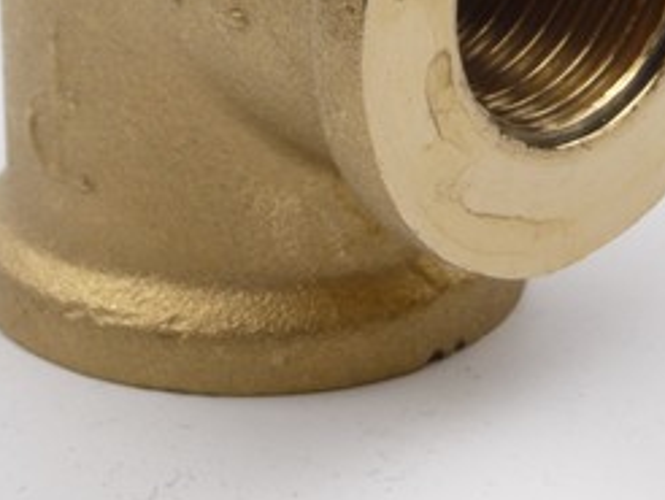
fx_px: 3096
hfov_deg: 12.3
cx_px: 319
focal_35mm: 161
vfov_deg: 9.2
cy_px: 11
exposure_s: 1/500
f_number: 4.5
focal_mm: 10.5
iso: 100
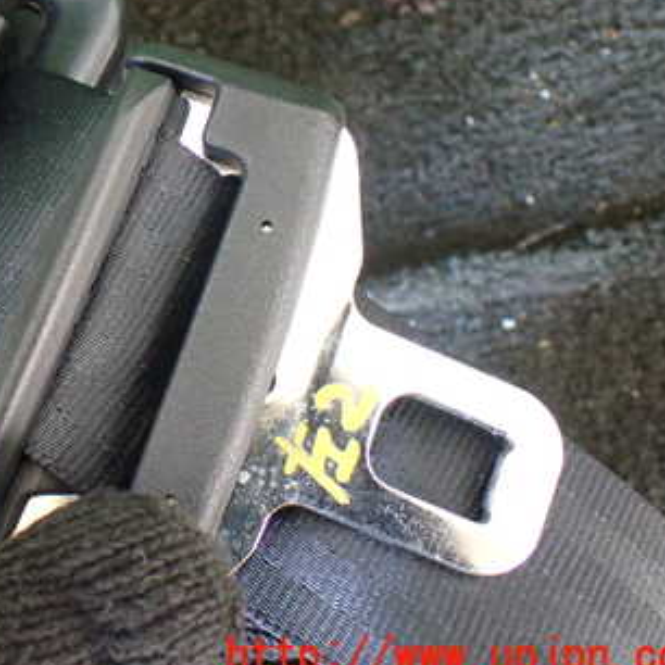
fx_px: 1130
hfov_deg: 31.3
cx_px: 65
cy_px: 196
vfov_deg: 32.4
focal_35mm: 52
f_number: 2.3
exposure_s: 1/30
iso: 800
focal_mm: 5.4
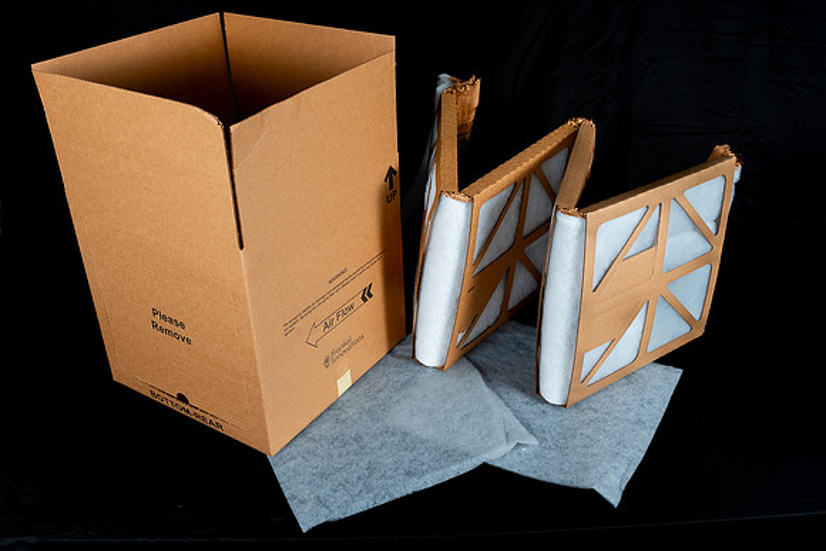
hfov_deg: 53.1
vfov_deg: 36.9
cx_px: 413
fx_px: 826
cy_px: 276
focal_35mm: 36
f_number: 8
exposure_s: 1/125
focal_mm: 36
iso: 160
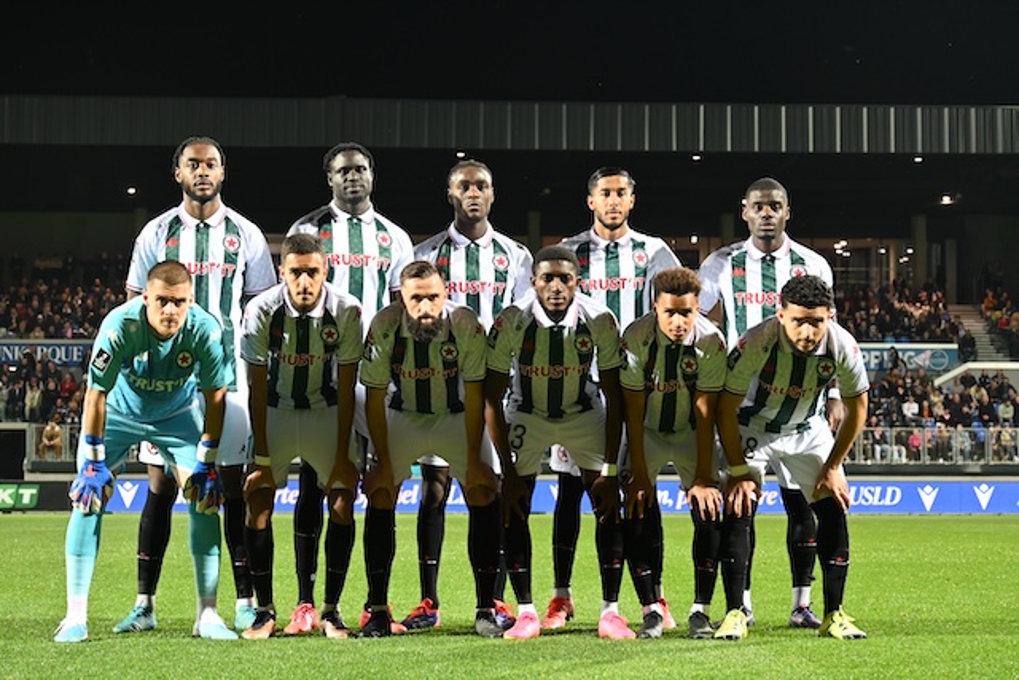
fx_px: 2463
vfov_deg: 15.7
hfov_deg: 23.4
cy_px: 340
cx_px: 510
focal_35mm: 87
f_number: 4.5
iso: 1600
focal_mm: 58
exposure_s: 1/100
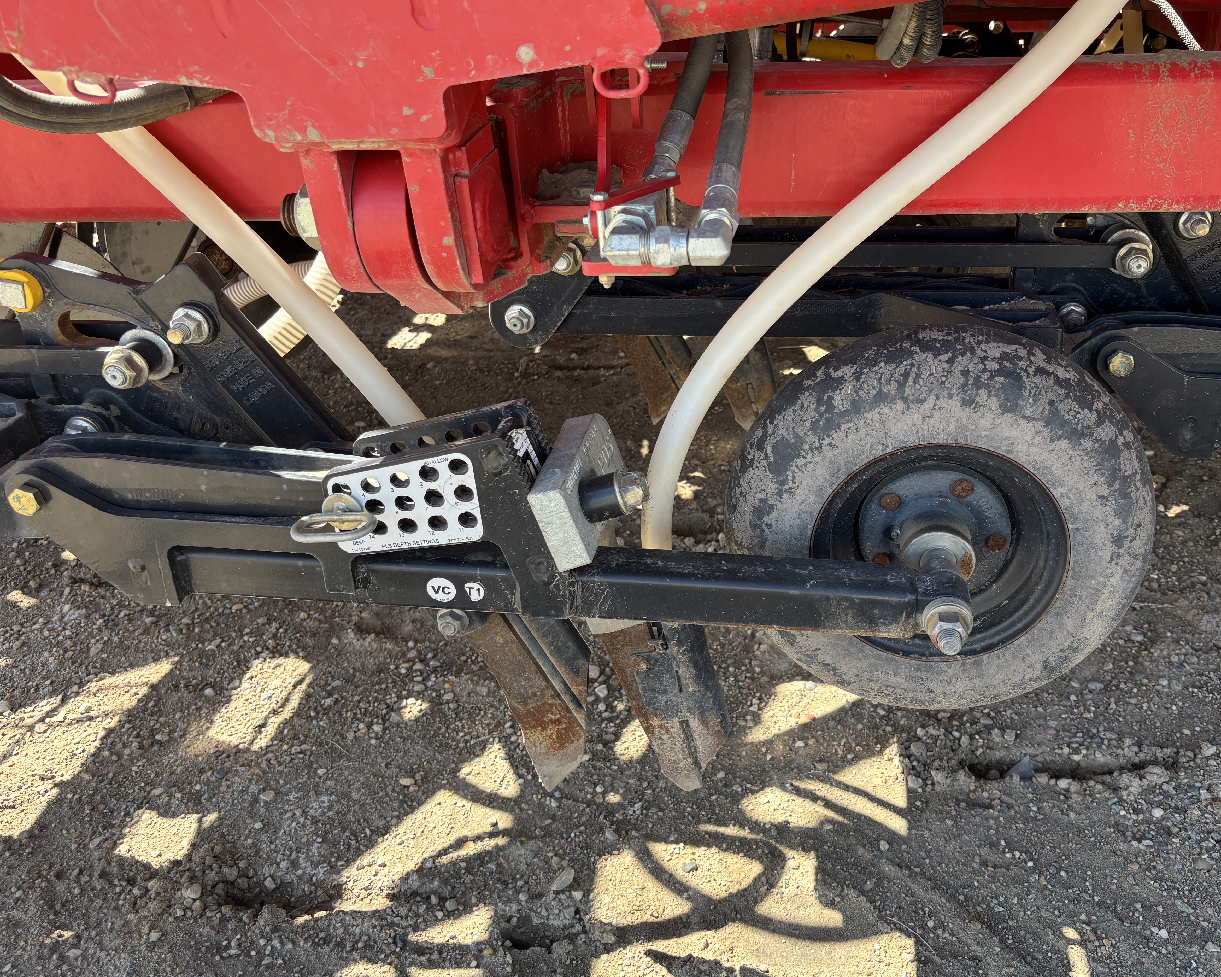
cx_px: 739
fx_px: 1120
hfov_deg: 56.7
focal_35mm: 31
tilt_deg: -24.3
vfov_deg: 47.1
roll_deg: +0.0
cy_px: 472
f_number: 1.6
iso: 50
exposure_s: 1/270
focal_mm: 5.96
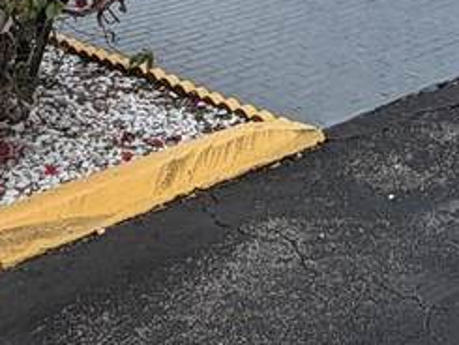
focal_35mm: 73
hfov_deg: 25.3
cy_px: -238
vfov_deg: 17.2
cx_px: 465
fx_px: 968
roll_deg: -2.8
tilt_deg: +2.8
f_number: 2.2
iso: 40
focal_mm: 2.22
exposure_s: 1/502
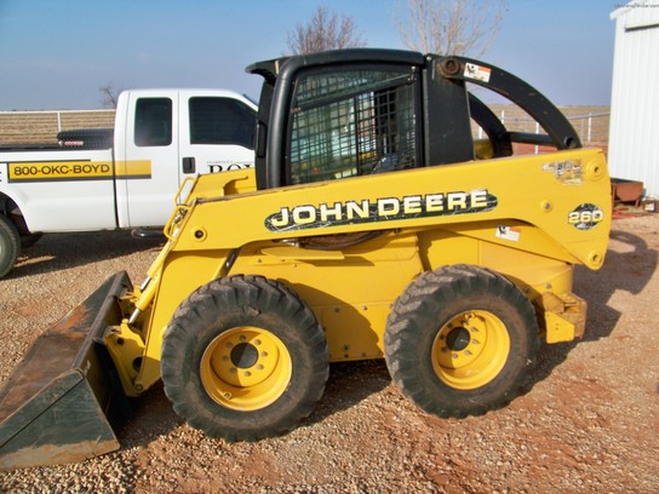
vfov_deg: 42.9
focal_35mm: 33
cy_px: 247
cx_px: 330
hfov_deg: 55.4
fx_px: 628
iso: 80
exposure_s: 1/800
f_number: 4
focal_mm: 5.85
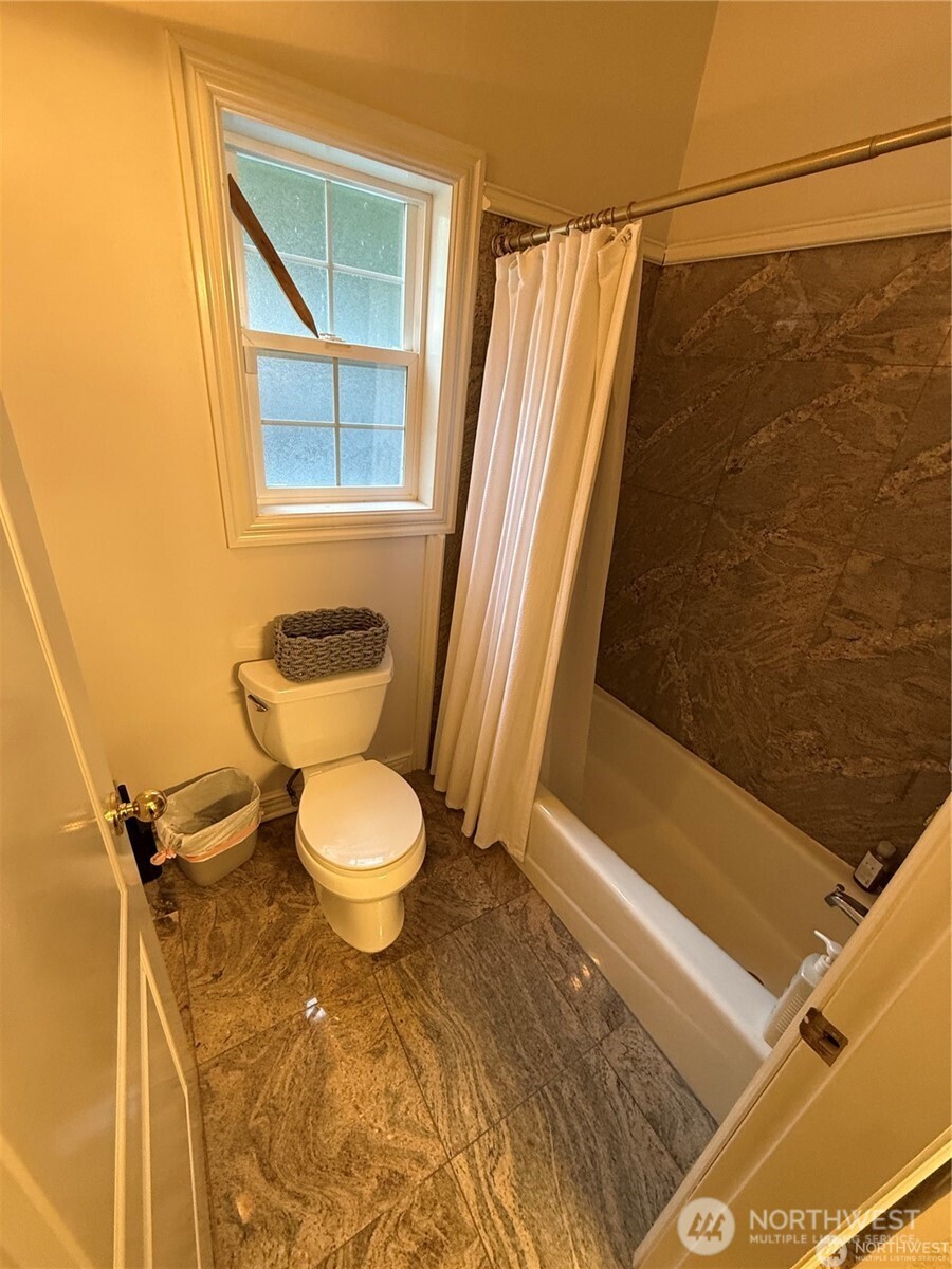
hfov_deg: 85.7
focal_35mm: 14
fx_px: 513
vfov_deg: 102.1
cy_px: 634
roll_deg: -7.0
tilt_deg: -26.1
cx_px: 476
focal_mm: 2.22
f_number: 2.2
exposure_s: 1/60
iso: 250
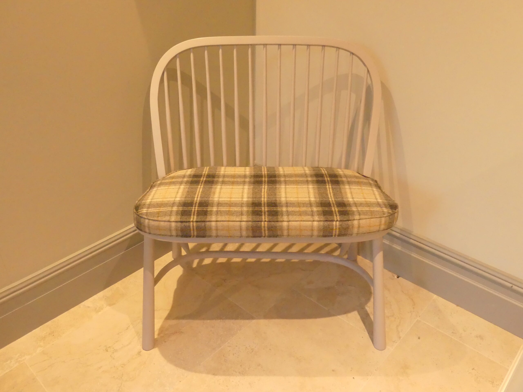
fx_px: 423
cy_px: 196
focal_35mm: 28
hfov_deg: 63.4
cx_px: 262
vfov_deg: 49.7
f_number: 2.8
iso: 1250
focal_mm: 5
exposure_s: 1/80
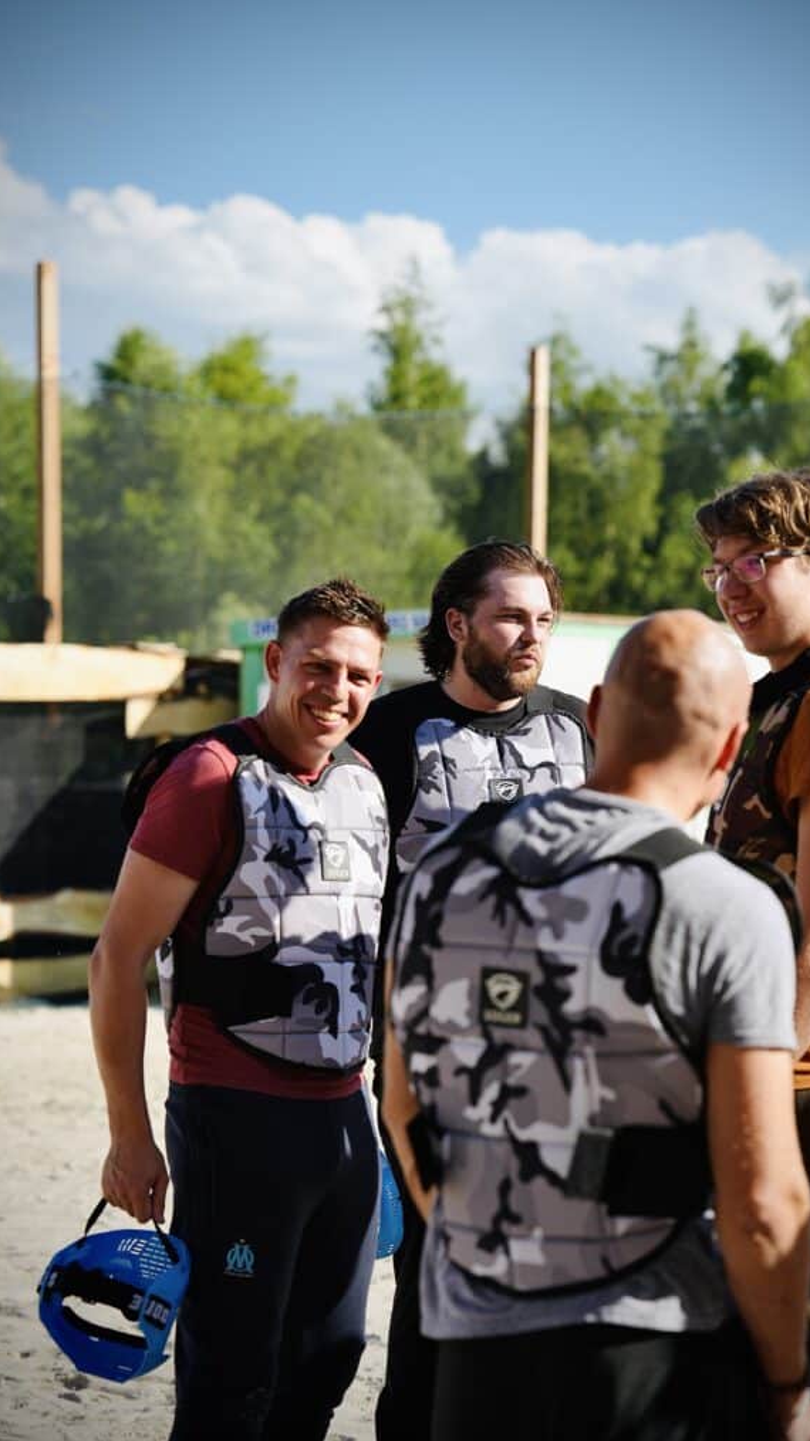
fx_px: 3476
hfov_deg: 13.3
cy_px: 716
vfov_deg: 23.4
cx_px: 458
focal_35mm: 91
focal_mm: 86
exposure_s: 1/800
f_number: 4.5
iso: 100
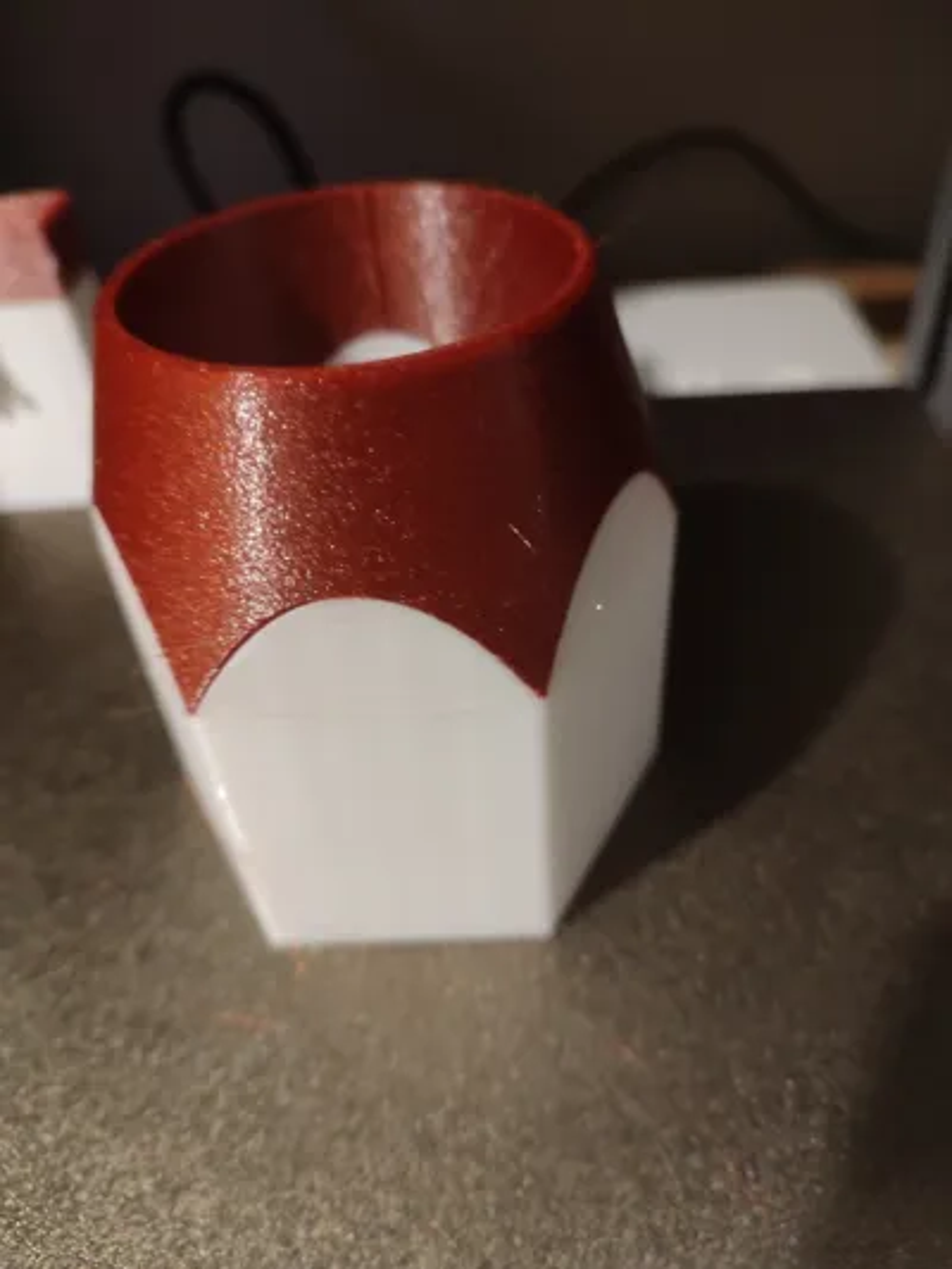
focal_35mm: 24
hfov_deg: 56.8
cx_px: 476
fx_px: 880
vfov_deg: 71.6
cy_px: 634
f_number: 1.89
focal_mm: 5.89
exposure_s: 1/20
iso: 1299
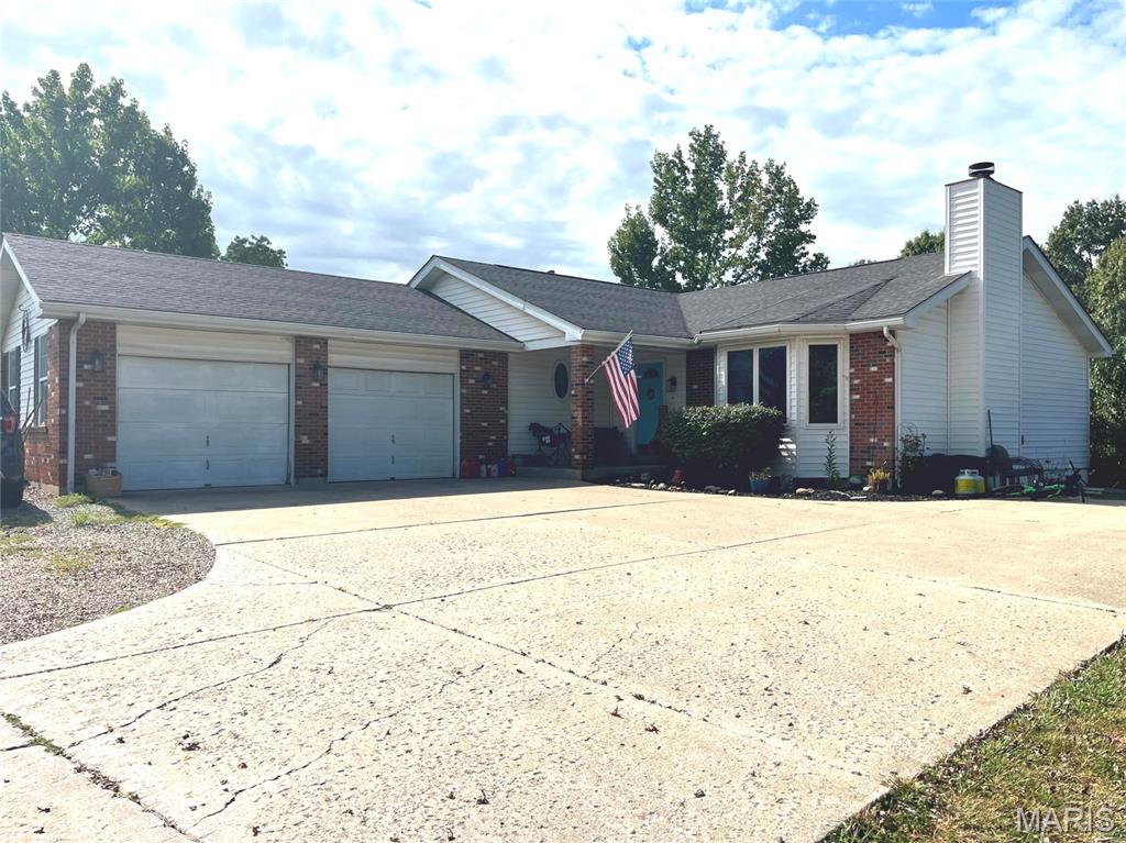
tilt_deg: -0.2
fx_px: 845
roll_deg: +0.7
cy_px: 422
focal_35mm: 26
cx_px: 563
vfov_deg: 53.0
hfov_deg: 67.3
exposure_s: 1/5848
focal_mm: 5.1
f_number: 1.6
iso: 50
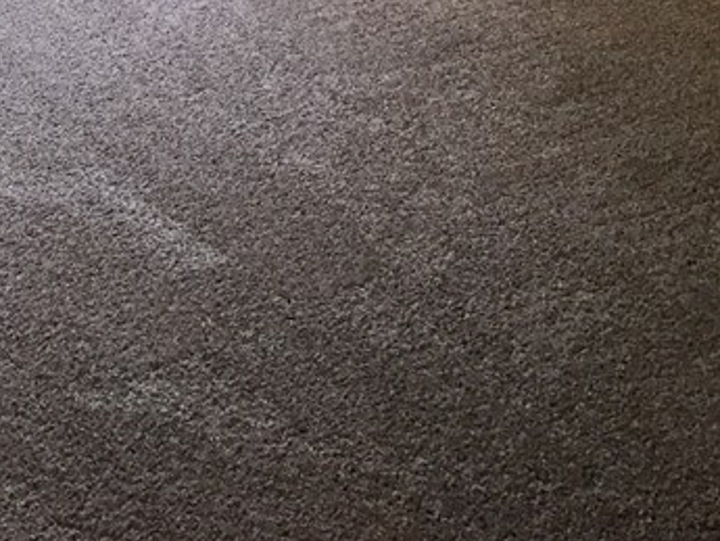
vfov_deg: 16.1
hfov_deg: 22.7
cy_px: -207
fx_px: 1789
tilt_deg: -17.6
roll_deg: -0.6
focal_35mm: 86
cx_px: 323
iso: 40
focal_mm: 4.15
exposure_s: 1/30
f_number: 2.2
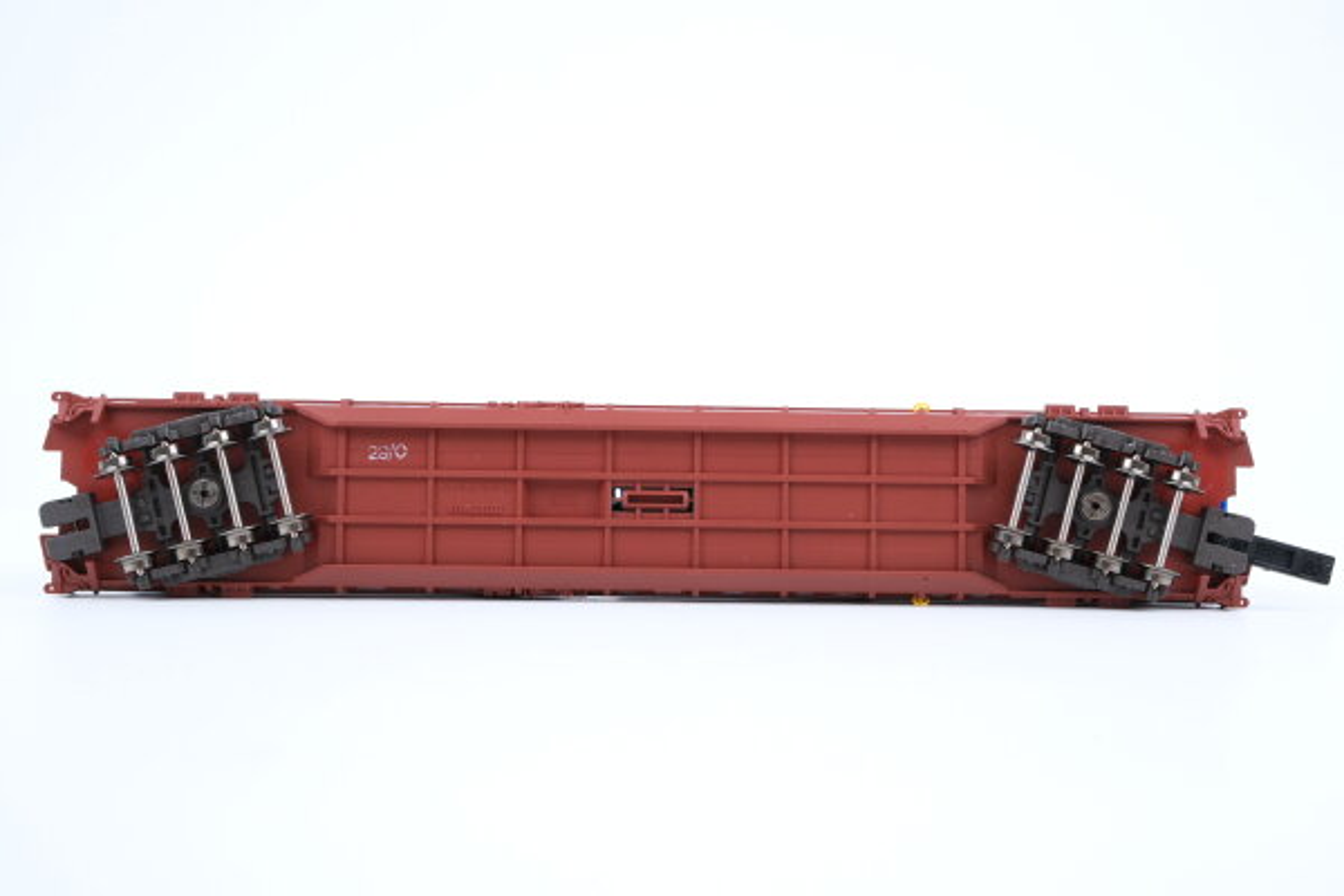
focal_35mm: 45
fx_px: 1680
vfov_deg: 29.9
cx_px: 672
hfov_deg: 43.6
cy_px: 448
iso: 400
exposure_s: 1/125
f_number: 7.1
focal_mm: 30
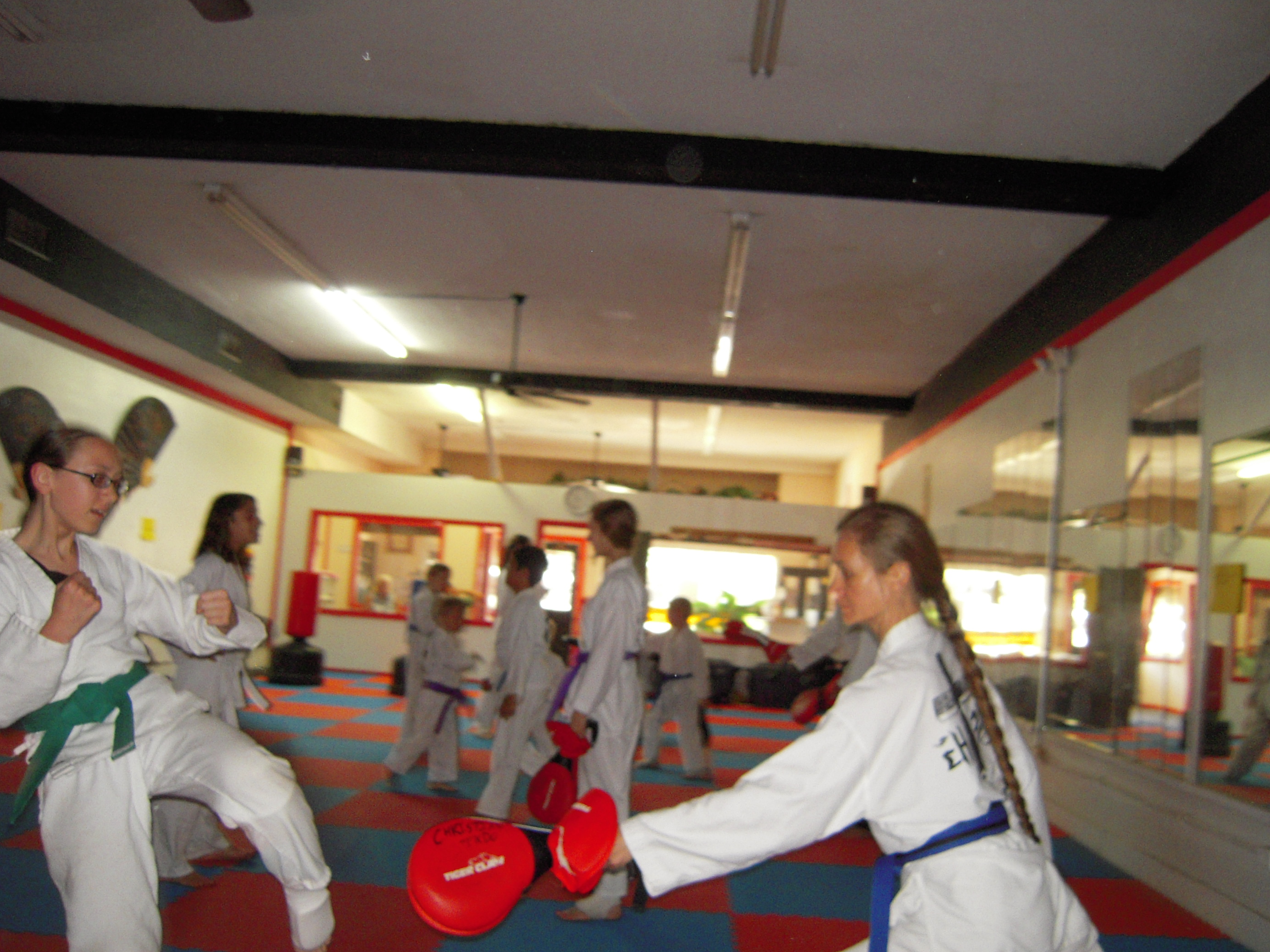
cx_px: 667
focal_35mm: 31
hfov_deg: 58.3
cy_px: 500
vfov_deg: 45.4
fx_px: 1137
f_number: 2.7
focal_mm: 5
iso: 400
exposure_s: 1/30
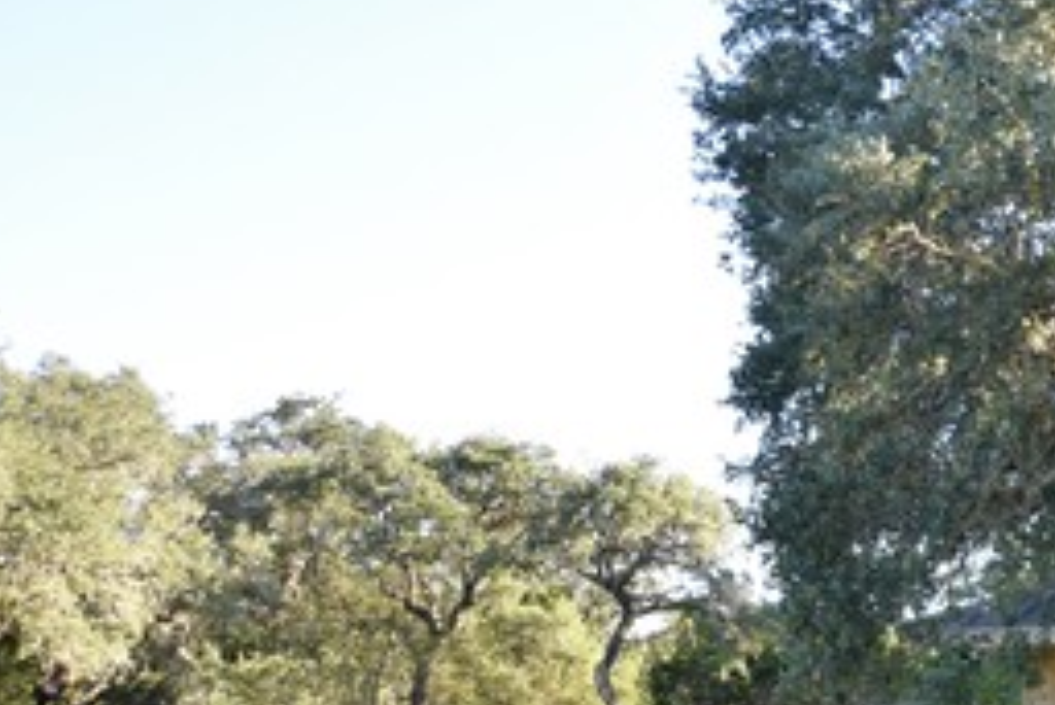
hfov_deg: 21.0
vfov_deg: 15.1
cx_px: 1286
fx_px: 2639
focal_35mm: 90
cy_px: 179
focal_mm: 24
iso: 280
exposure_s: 1/200
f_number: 5
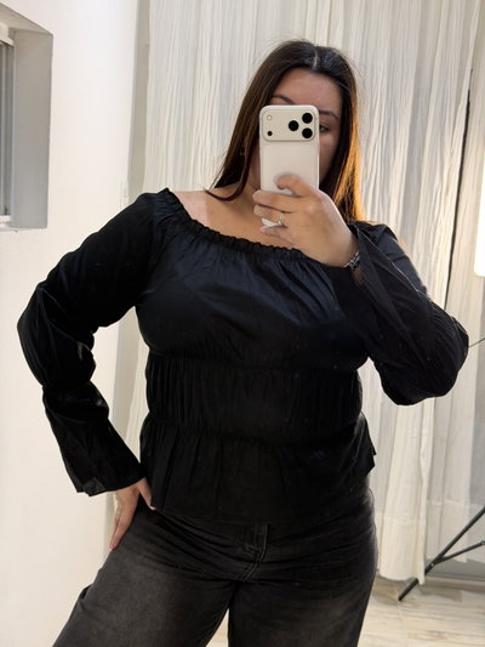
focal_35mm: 48
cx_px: 242
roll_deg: -3.5
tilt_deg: -16.4
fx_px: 896
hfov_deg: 30.3
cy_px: 324
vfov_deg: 39.6
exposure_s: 1/100
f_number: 1.78
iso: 125
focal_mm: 6.76
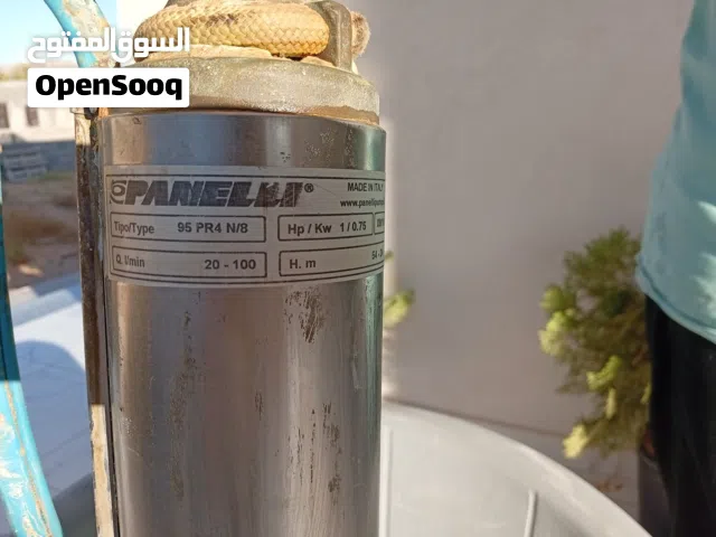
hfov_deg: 65.3
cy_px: 268
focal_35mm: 27
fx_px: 558
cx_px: 358
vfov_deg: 51.4
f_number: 1.8
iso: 50
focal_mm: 3.98
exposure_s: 1/248
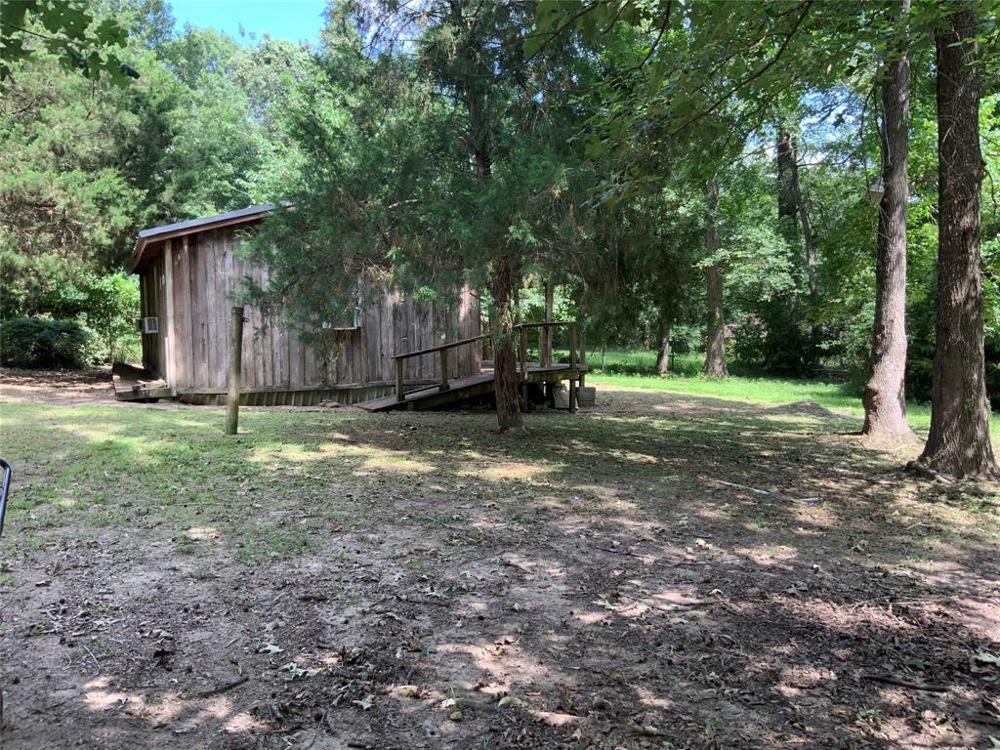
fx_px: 838
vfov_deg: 48.2
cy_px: 375
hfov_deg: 61.7
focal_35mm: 29
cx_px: 500
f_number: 1.8
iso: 16
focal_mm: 3
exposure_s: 1/142
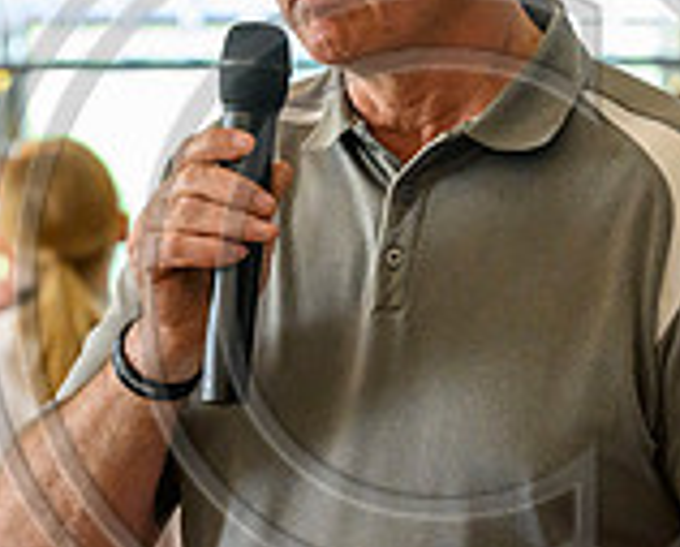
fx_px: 6029
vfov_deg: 5.2
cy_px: 278
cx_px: 409
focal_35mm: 299
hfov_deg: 6.5
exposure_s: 1/500
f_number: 4
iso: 4000
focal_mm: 87
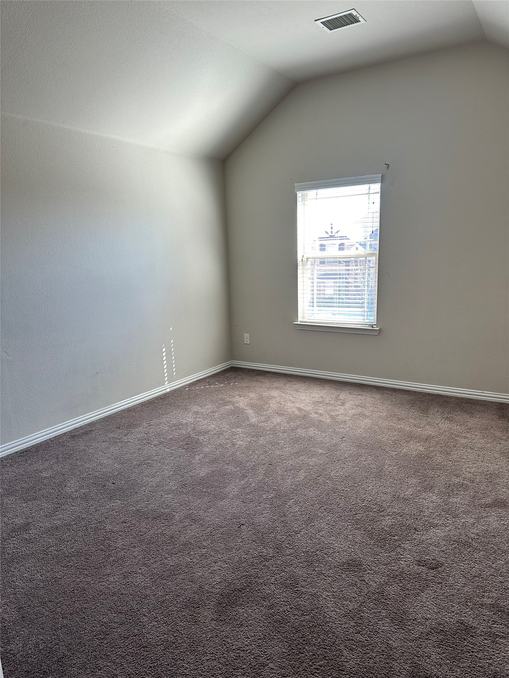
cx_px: 254
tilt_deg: -10.9
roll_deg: +1.3
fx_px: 471
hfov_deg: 56.8
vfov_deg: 71.6
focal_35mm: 24
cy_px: 339
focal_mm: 6.86
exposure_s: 1/120
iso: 125
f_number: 1.78
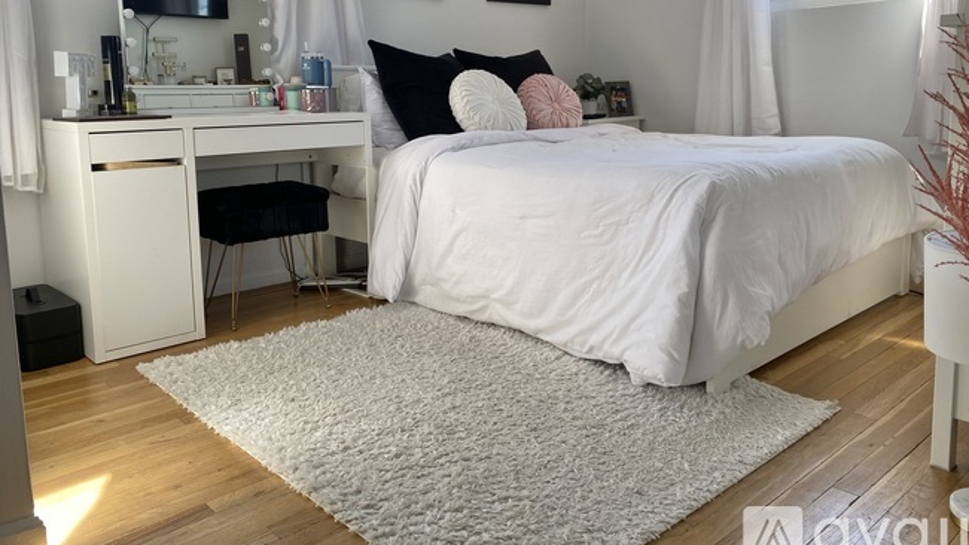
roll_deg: +0.8
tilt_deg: -6.9
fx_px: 745
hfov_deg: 66.1
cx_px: 487
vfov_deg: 39.8
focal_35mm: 29
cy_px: 194
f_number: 1.8
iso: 32
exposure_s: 1/156
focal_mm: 4.25
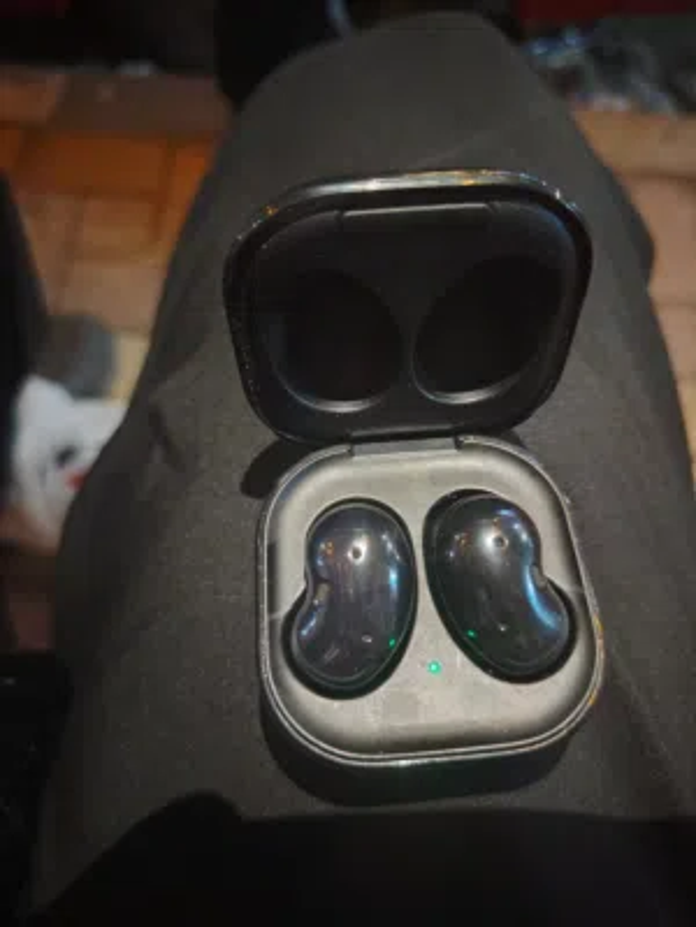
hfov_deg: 56.8
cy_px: 464
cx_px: 348
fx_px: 643
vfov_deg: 71.6
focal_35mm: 24
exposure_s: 1/11.1
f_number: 1.75
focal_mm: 5.25
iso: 8128
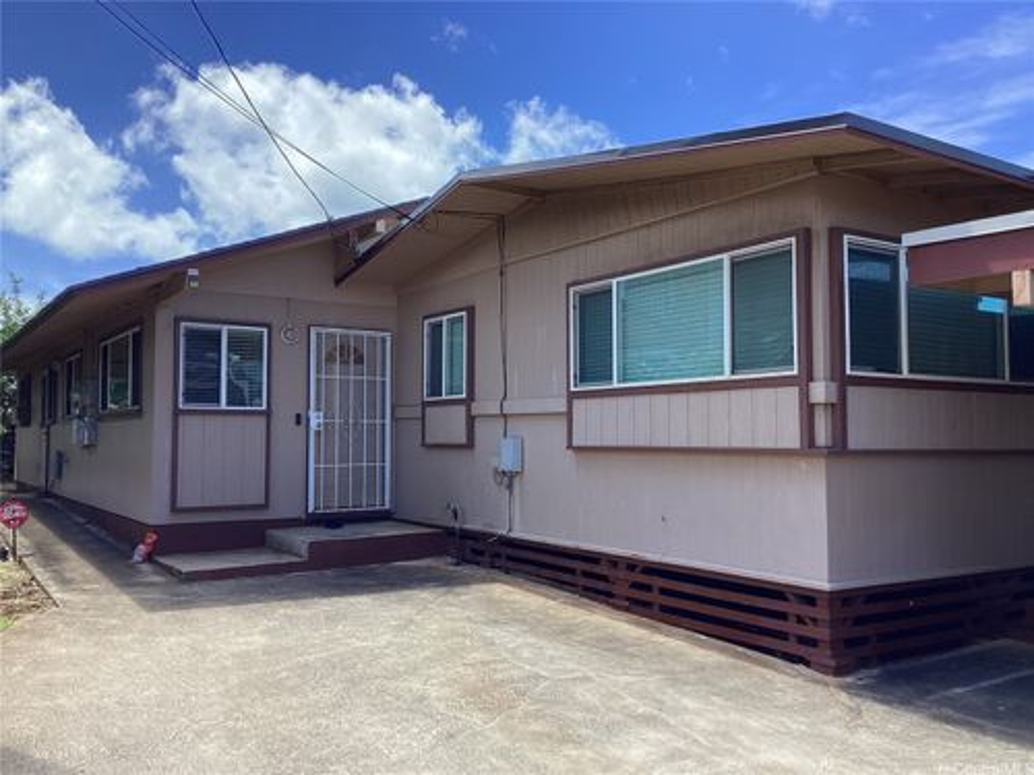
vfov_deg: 45.4
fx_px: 926
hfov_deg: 58.4
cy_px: 388
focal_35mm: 31
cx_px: 517
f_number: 2.4
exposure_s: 1/529
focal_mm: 3.3
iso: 25
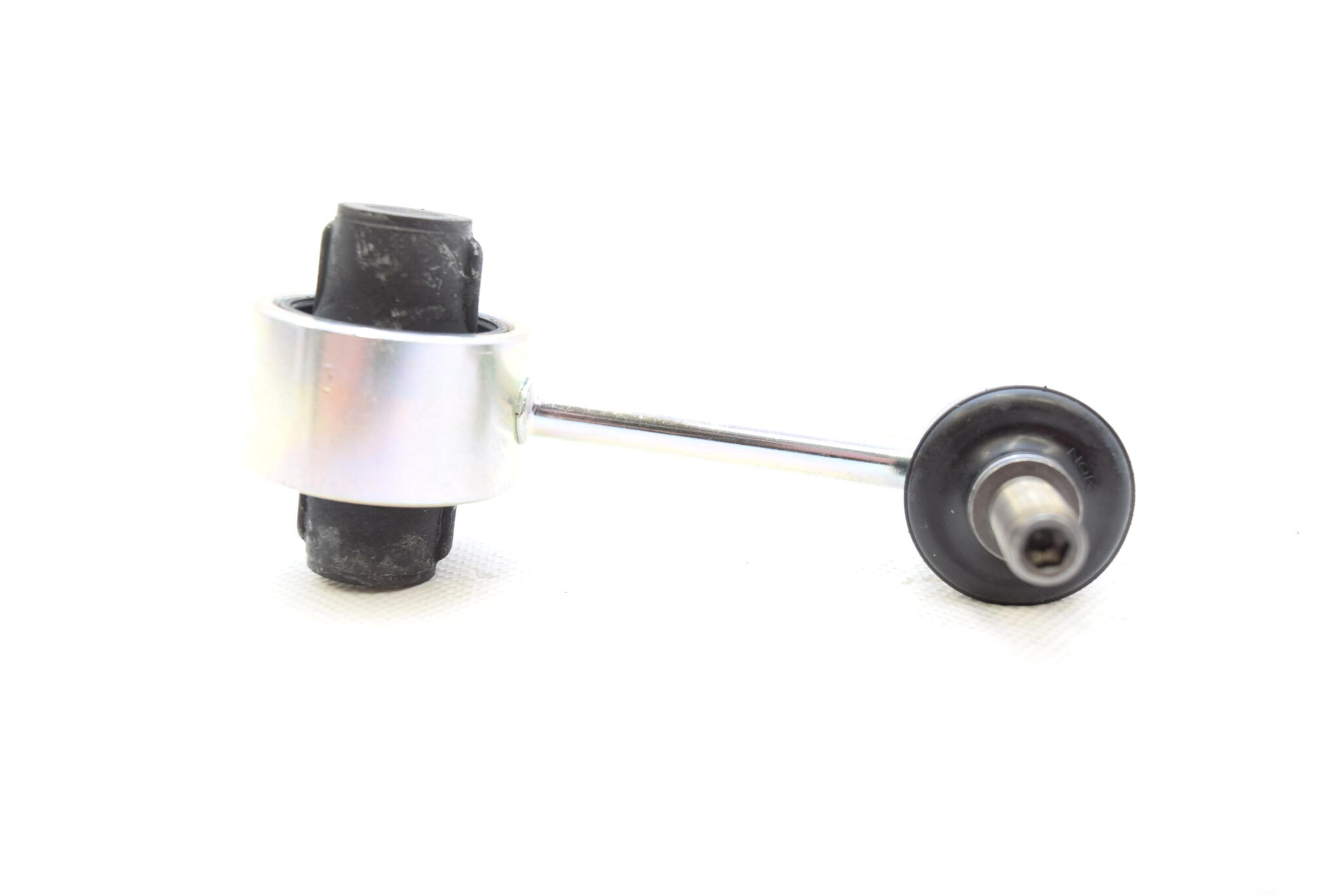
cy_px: 448
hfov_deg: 51.3
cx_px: 671
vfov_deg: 35.5
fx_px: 1399
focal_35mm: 38
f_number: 5.6
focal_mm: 25
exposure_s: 1/125
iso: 400
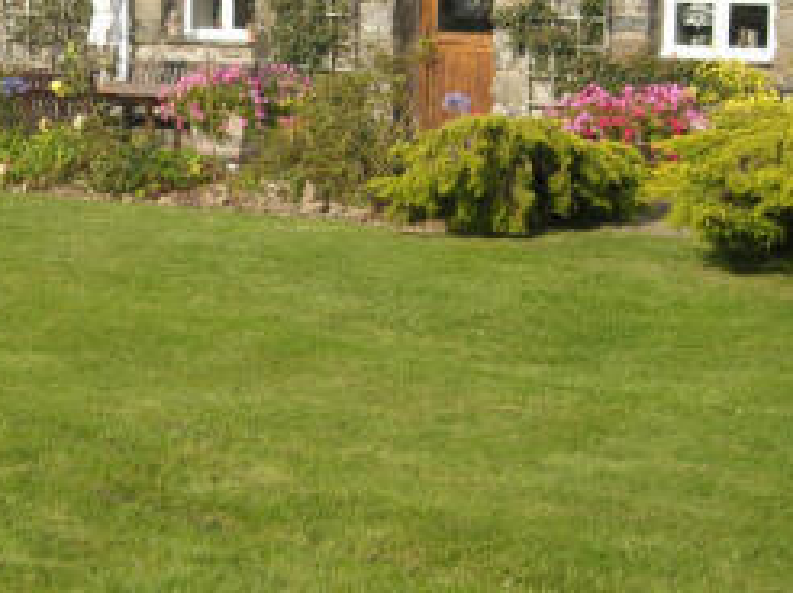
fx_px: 1900
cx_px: 121
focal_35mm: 83
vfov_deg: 17.7
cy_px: 214
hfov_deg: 23.1
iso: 64
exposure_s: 1/184
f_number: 5.6
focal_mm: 5.7
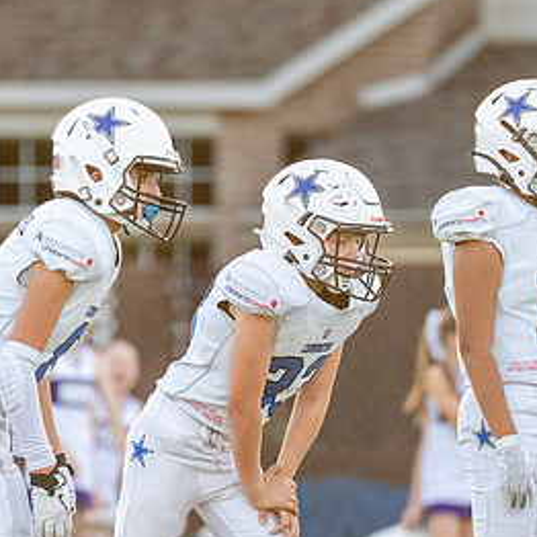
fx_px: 13602
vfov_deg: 2.3
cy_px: 448
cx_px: 292
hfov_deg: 2.3
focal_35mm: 775
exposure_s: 1/1600
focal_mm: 200
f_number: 2.8
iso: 1000
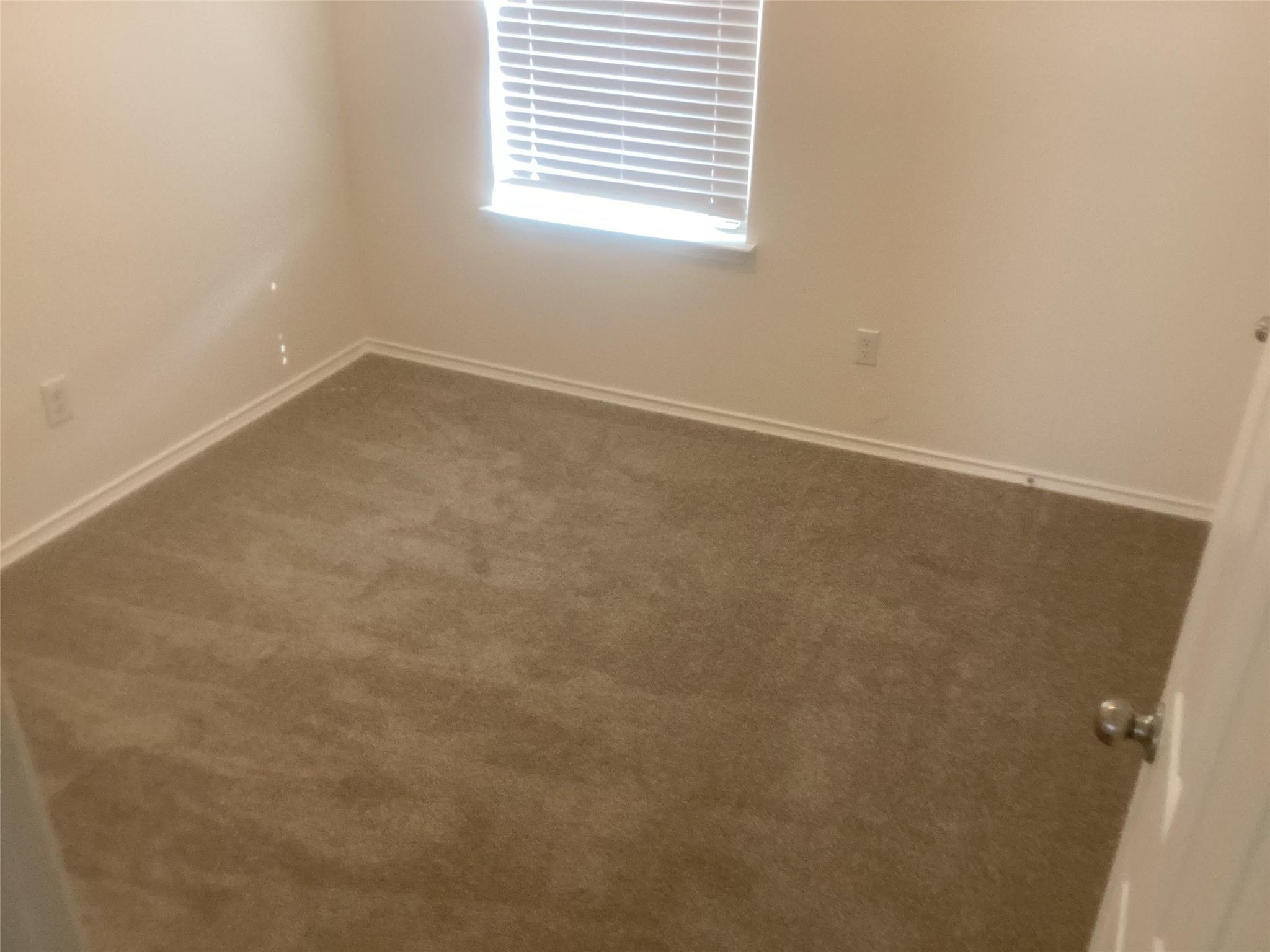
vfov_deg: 45.4
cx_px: 635
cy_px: 476
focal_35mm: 31
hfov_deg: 58.4
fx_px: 1137
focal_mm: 3.3
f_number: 2.4
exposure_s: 1/60
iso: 250
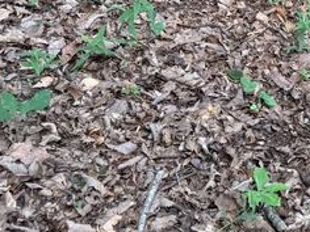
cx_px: 285
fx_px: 931
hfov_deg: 18.6
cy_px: -236
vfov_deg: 12.5
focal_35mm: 104
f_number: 1.78
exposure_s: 1/90
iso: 200
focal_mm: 6.76
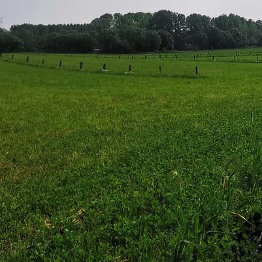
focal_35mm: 30
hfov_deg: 49.6
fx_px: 257
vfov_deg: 53.9
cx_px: 223
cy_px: 146
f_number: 2.2
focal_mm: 2.26
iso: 50
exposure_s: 1/2283
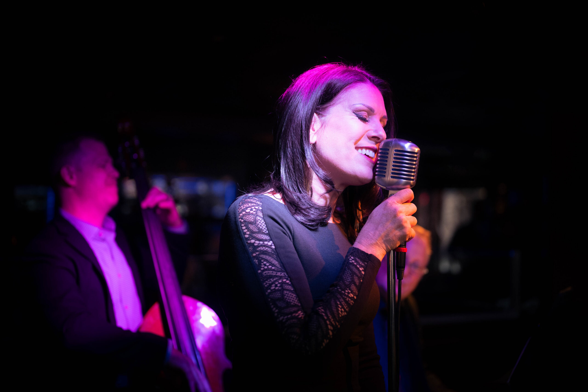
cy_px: 196
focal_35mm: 50
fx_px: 817
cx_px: 294
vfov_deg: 27.0
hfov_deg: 39.6
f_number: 1.8
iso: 1800
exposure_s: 1/250
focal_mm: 50
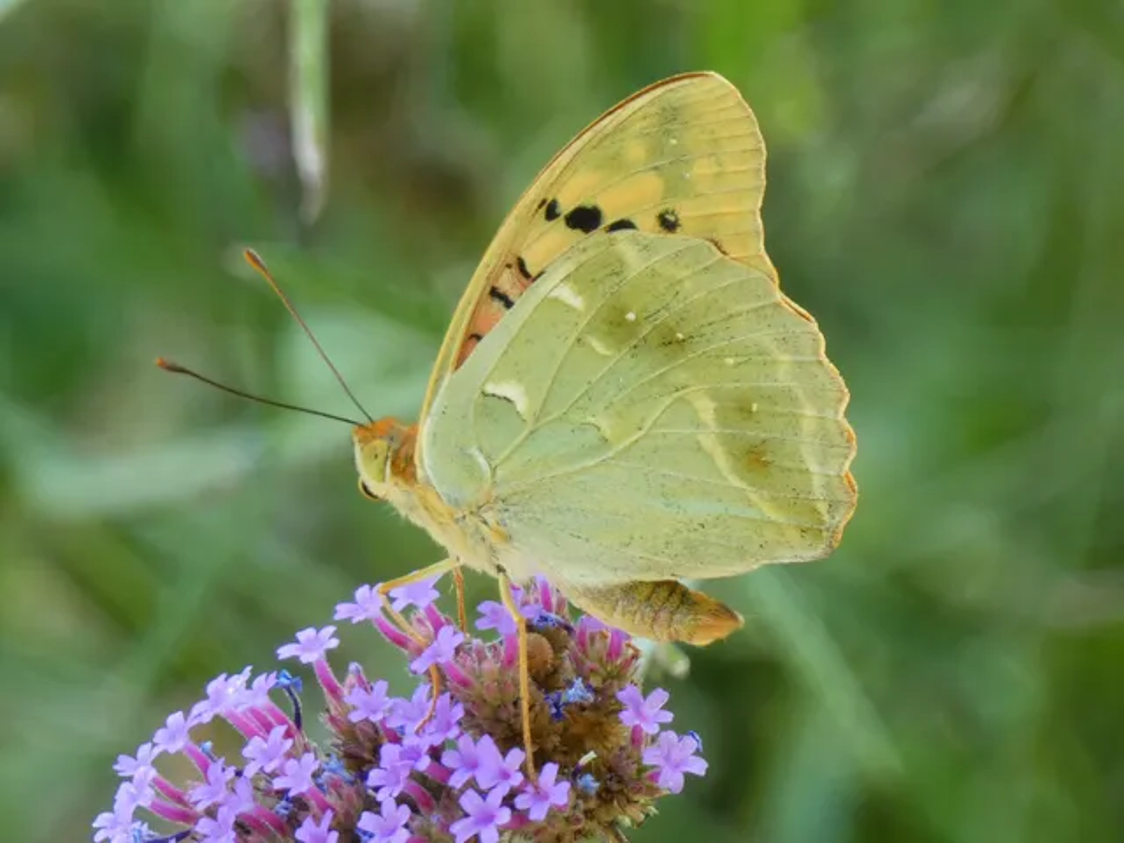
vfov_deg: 3.3
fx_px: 14742
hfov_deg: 4.4
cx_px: 562
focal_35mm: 454
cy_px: 422
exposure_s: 1/100
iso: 320
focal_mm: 81.4
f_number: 5.6
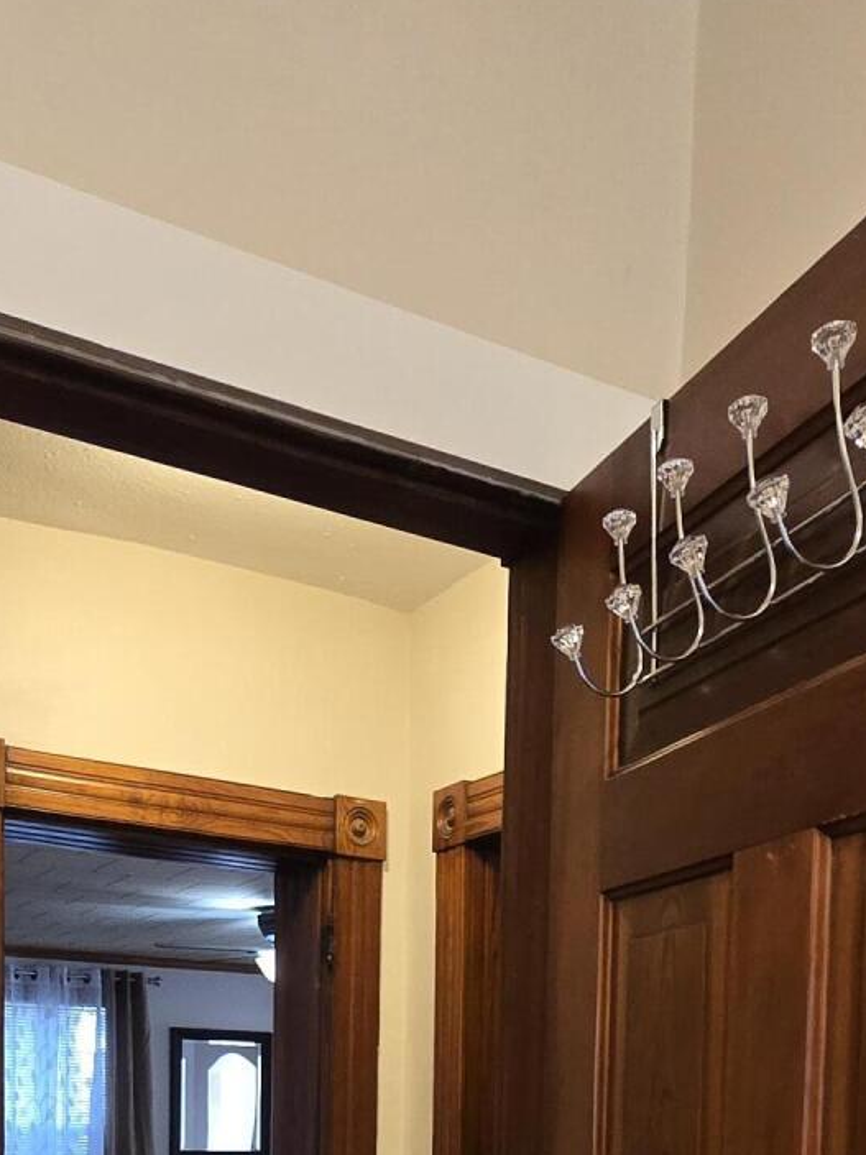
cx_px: 383
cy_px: 1227
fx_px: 1235
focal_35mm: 37
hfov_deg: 38.6
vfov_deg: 41.5
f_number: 2.2
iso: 500
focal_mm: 2.2
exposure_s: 1/60
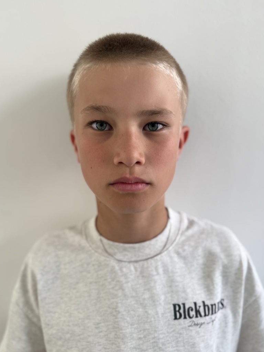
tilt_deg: -10.4
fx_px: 254
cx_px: 129
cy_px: 181
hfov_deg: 54.9
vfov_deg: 69.4
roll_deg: -0.1
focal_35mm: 25
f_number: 1.78
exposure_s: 1/121
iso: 100
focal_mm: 6.76
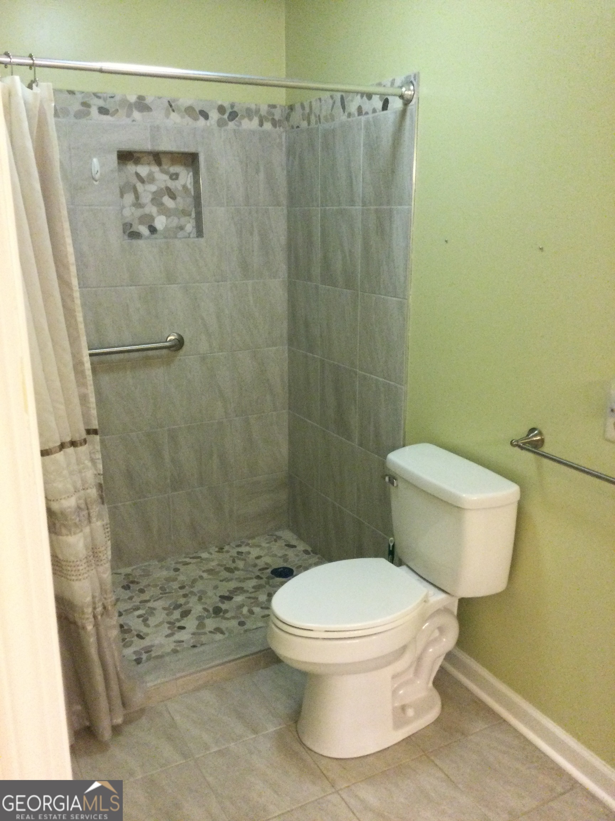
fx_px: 734
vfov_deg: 58.4
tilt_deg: -14.6
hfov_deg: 45.4
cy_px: 410
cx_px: 308
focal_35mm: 31
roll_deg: +0.8
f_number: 2.4
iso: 200
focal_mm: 3.3
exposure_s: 1/24
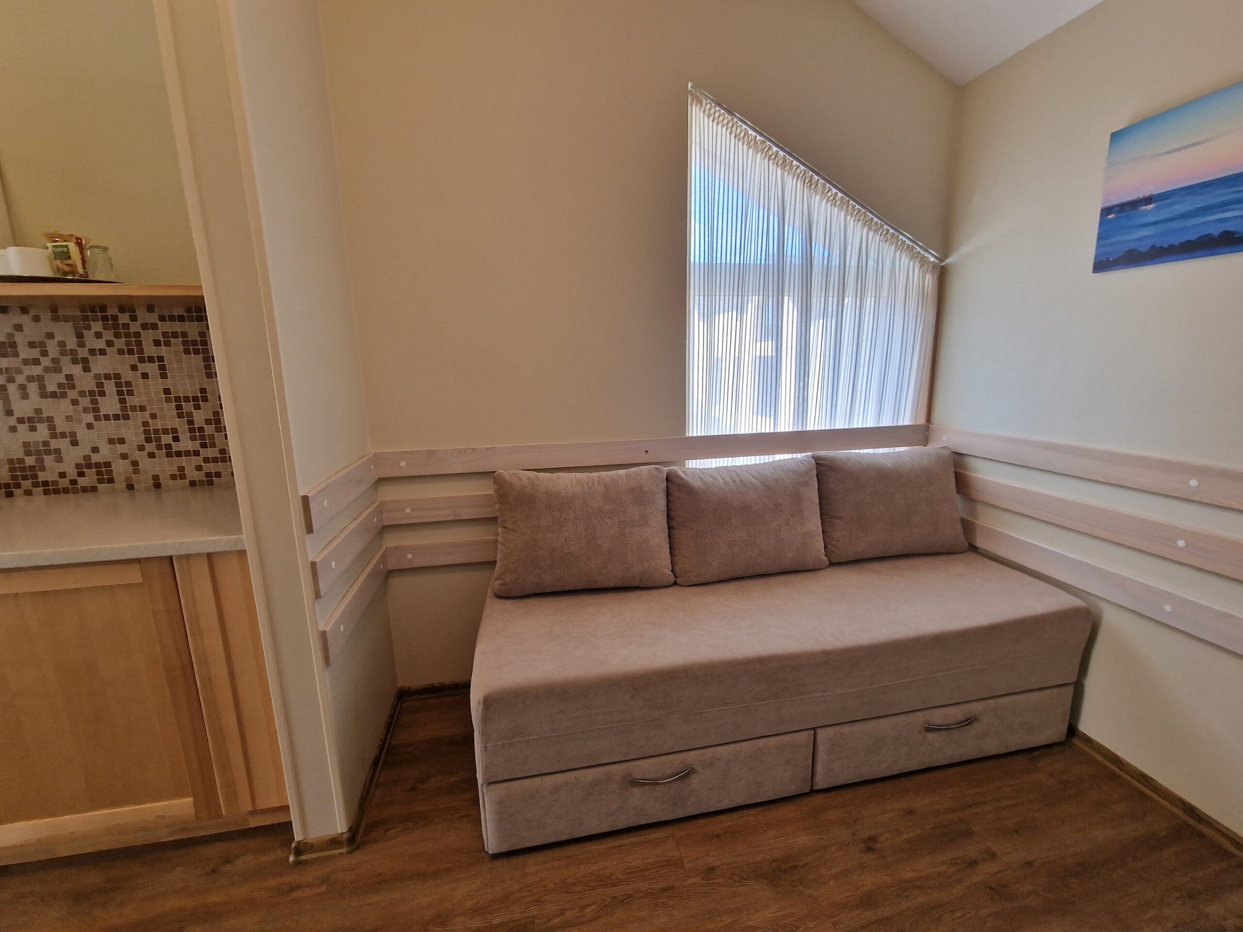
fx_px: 467
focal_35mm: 13
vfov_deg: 89.9
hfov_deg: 106.2
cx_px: 622
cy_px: 466
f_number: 2.2
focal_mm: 2.2
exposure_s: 1/50
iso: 100
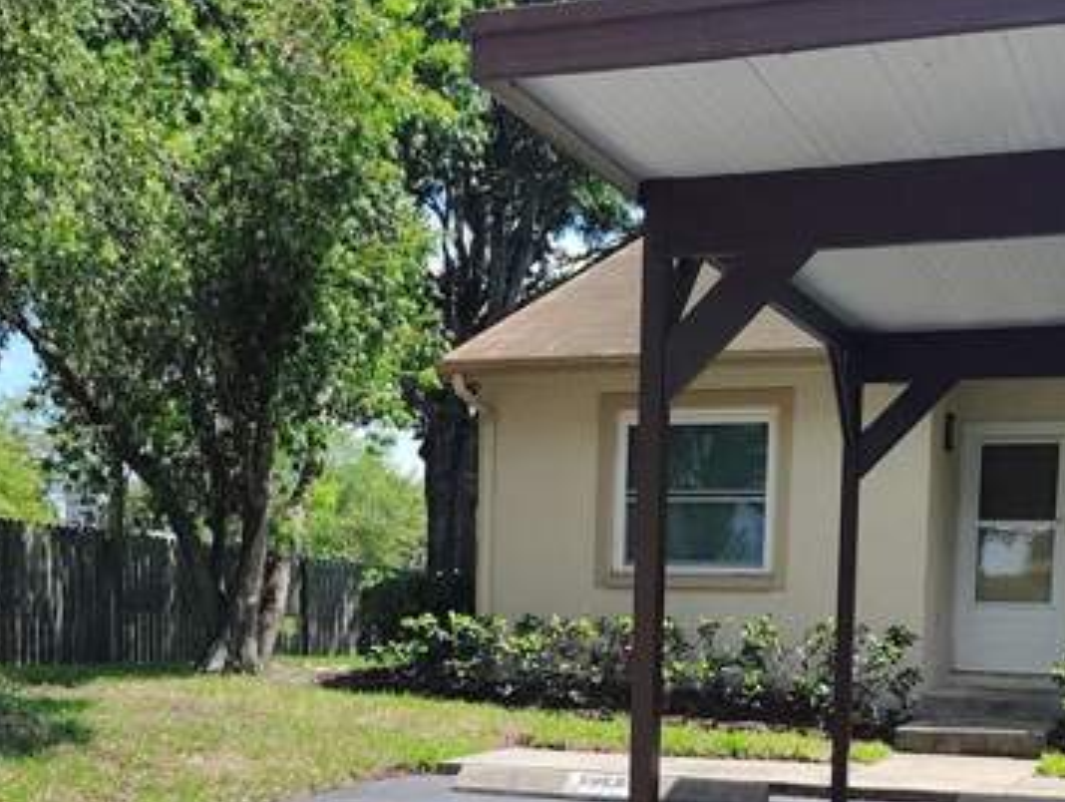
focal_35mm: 54
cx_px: 553
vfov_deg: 25.8
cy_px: 796
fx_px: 1664
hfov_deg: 35.5
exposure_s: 1/669
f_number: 1.8
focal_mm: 5.56
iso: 100
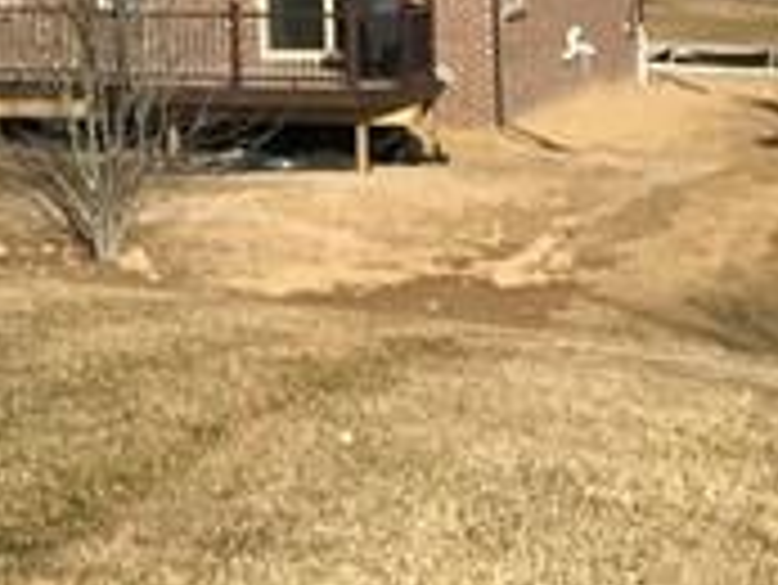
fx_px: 3733
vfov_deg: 8.7
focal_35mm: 166
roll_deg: +0.8
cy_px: -410
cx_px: -220
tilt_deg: +6.6
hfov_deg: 11.6
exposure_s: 1/2907
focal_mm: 3.99
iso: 20
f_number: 1.8
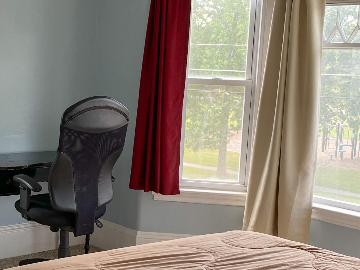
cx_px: 116
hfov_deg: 29.2
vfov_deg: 22.2
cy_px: 157
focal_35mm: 66
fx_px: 686
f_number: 1.8
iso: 64
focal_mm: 4.25
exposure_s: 1/120
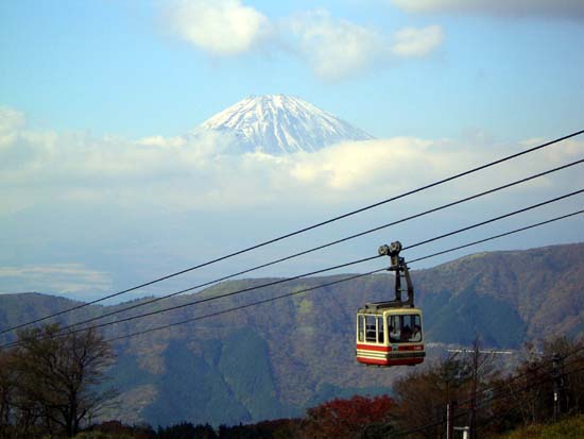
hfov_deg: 17.3
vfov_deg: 13.0
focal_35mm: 114
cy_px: 220
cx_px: 292
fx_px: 1924
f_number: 8.3
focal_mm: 18.6
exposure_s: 1/320
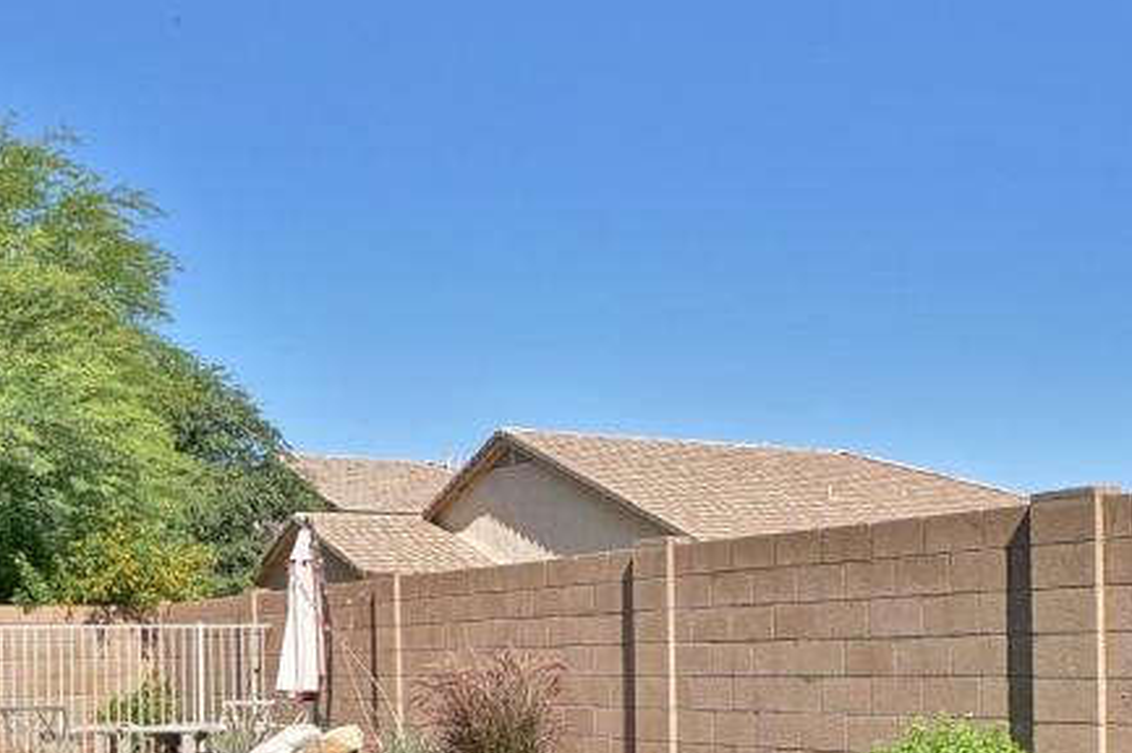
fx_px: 2011
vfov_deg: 20.8
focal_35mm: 64
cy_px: 669
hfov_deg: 31.4
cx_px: 582
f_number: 6.3
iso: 100
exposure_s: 1/400
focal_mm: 16
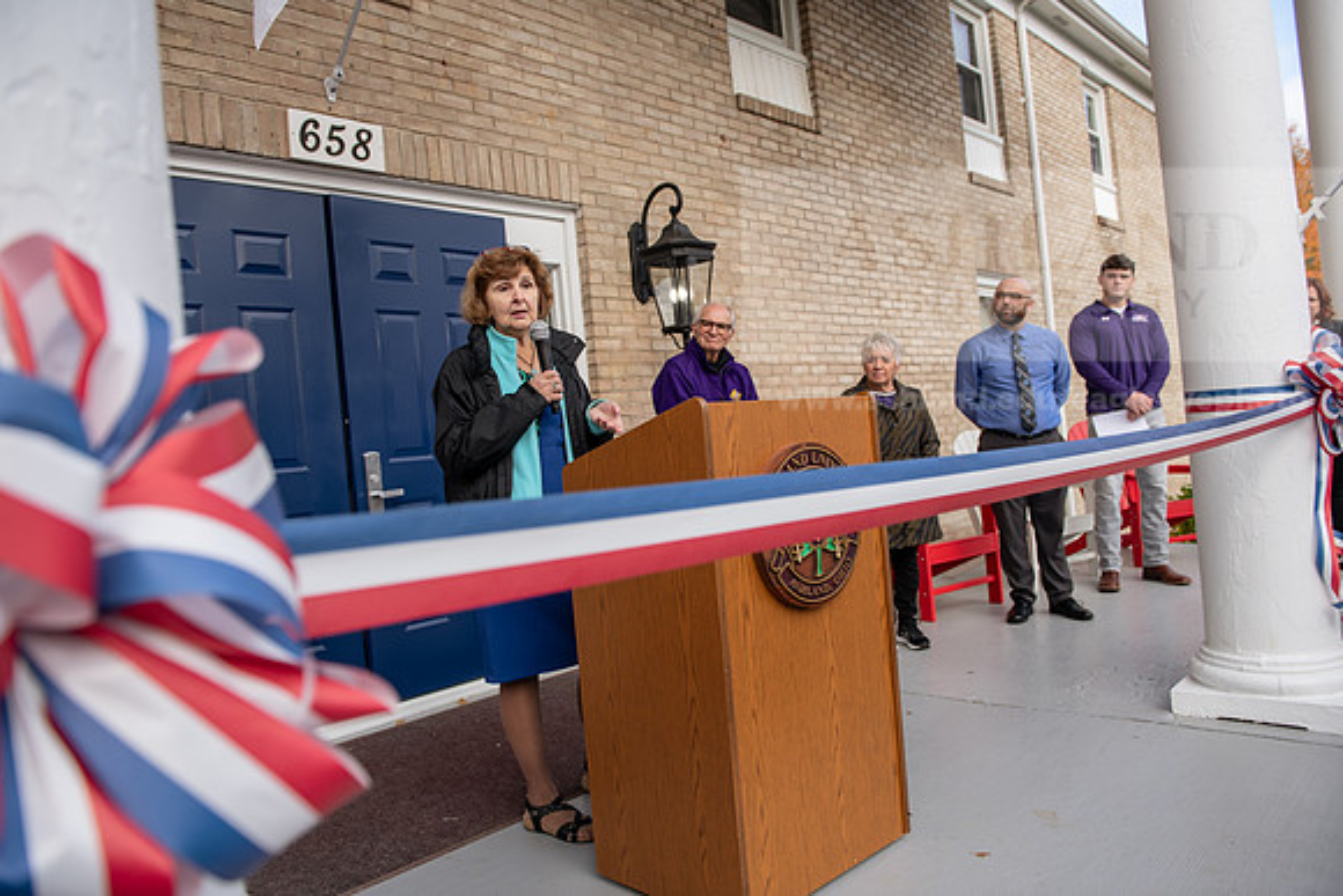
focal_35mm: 26
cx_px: 672
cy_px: 448
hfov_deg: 69.4
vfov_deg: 49.6
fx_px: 970
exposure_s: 1/320
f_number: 3.5
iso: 160
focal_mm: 26
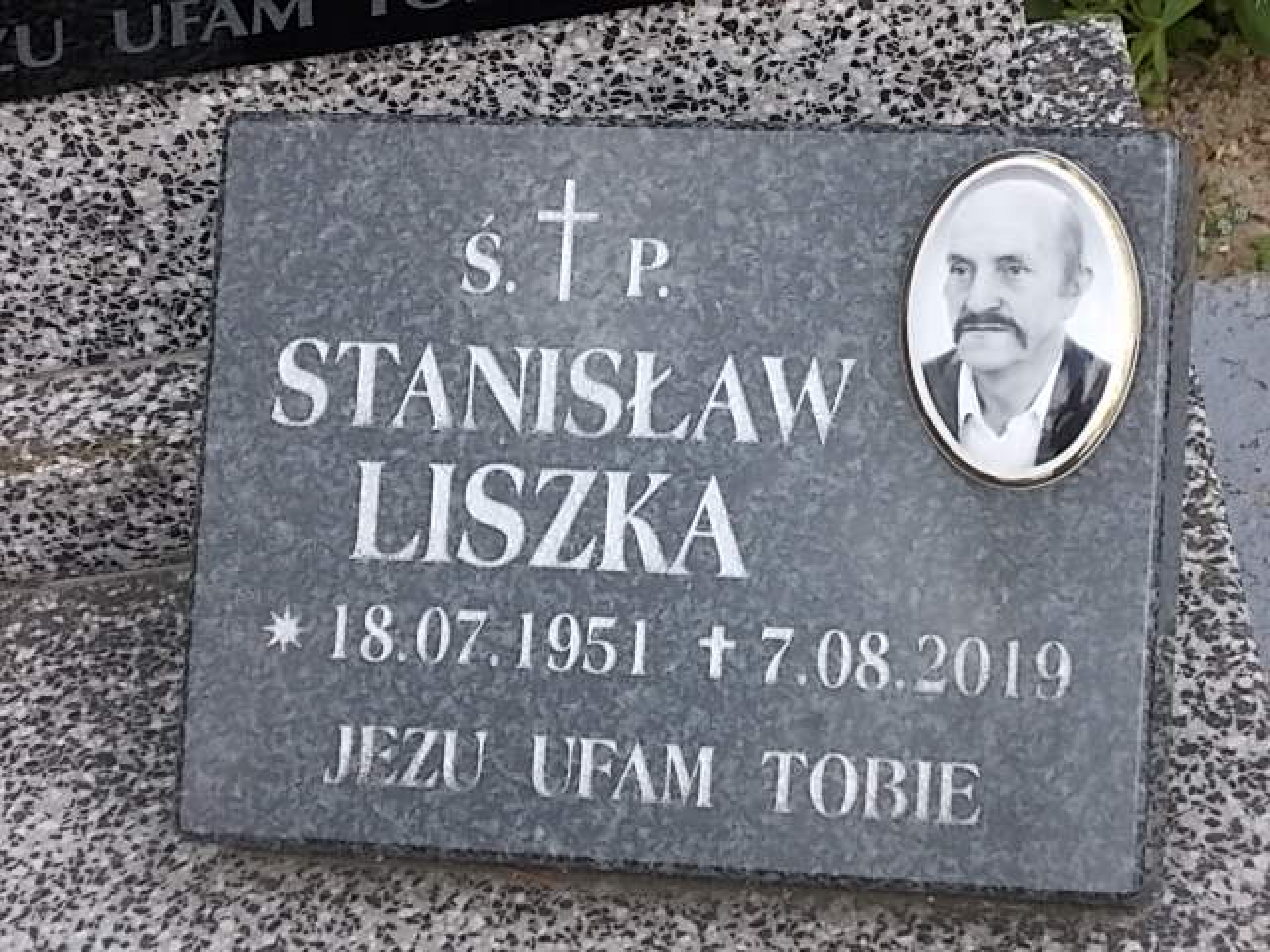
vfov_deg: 13.1
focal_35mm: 113
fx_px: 4146
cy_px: 476
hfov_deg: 17.4
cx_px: 635
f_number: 5.8
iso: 80
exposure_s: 1/125
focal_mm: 16
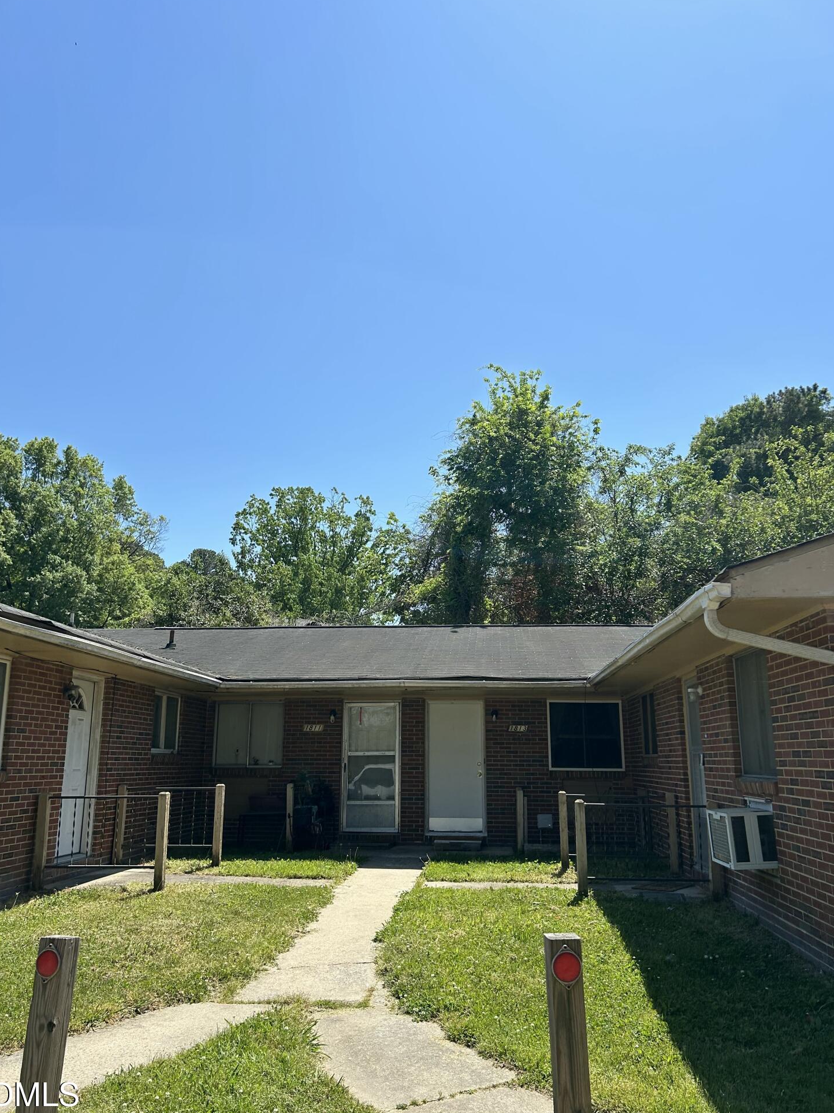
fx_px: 868
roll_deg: -0.9
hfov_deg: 51.3
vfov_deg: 65.3
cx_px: 420
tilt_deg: +13.7
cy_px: 570
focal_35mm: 27
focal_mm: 5.7
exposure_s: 1/4444
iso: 50
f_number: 1.5
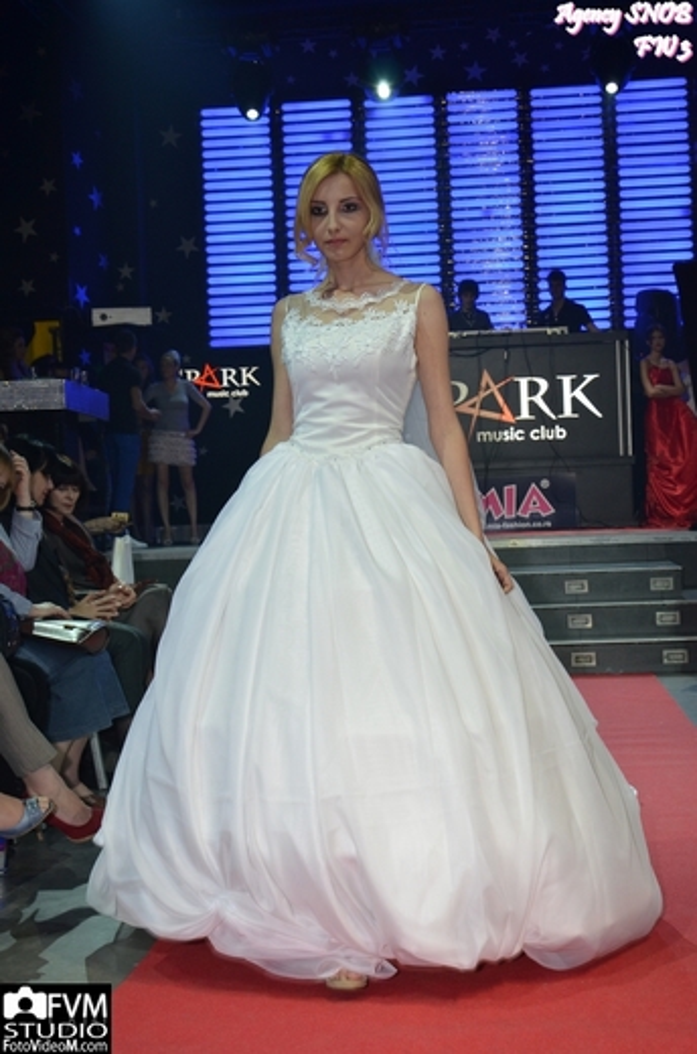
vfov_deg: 37.9
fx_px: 1533
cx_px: 348
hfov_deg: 25.6
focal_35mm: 52
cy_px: 527
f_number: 7.1
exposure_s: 1/60
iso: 800
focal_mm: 35
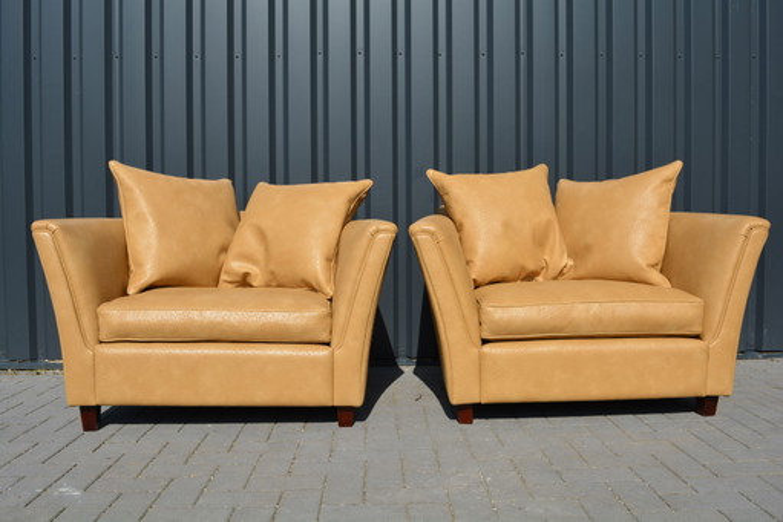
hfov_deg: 57.2
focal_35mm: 33
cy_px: 261
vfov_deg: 40.0
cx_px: 392
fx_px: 718
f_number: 9
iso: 100
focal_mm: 22
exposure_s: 1/320
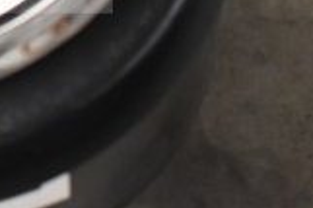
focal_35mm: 125
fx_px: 1086
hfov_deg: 15.5
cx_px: -107
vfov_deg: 10.4
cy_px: -141
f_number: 3.8
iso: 2000
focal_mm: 22
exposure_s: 1/30
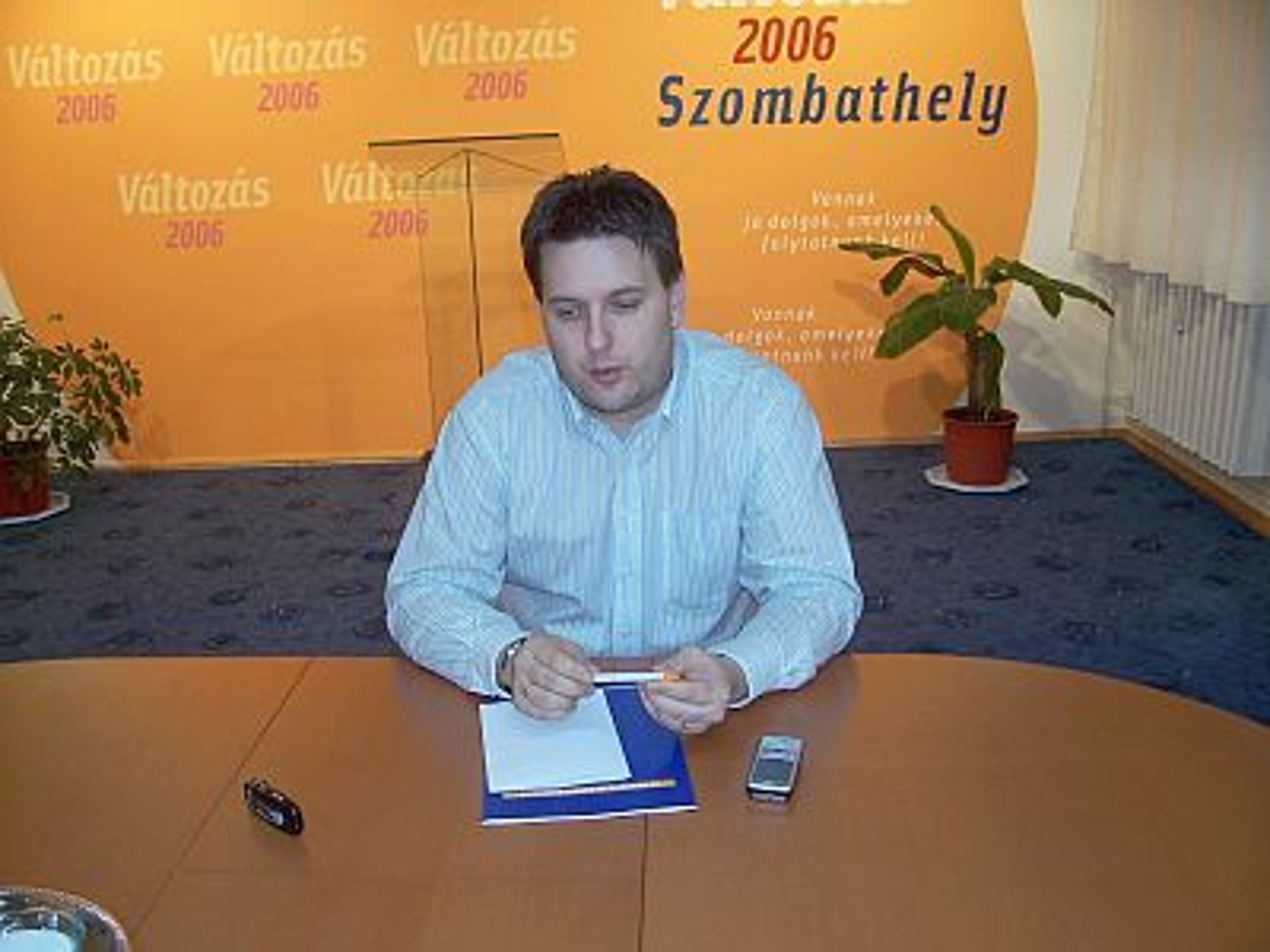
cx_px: 635
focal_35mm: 34
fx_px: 1247
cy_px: 476
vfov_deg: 41.8
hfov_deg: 54.0
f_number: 2.7
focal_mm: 5.6
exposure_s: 1/60
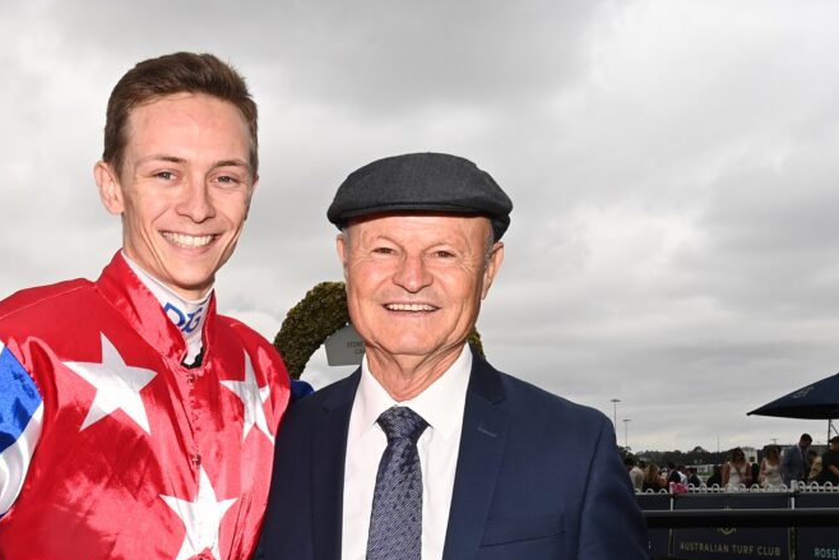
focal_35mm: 56
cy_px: 397
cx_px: 281
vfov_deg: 24.0
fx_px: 1305
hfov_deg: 35.3
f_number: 13
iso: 250
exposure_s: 1/250
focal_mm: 24
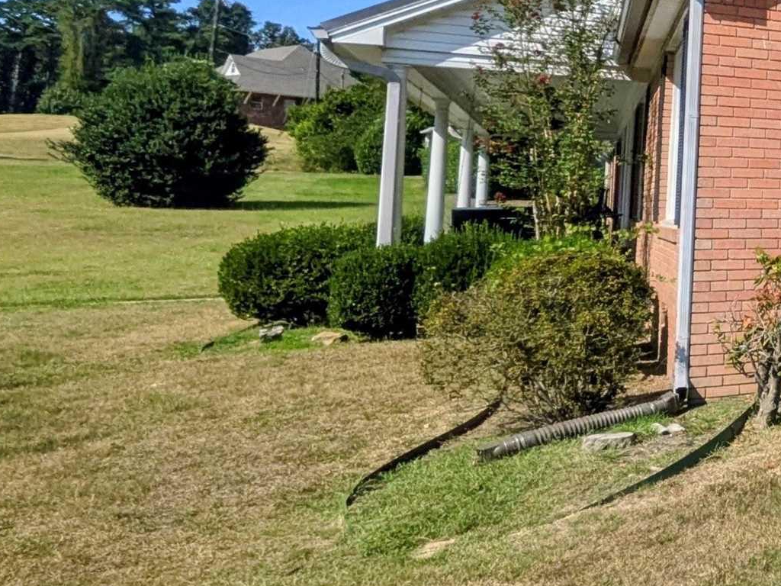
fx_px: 948
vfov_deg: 33.7
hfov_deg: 28.9
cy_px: 153
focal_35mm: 42
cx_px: 1162
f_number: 2.2
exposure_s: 1/2469
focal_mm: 1.85
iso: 54
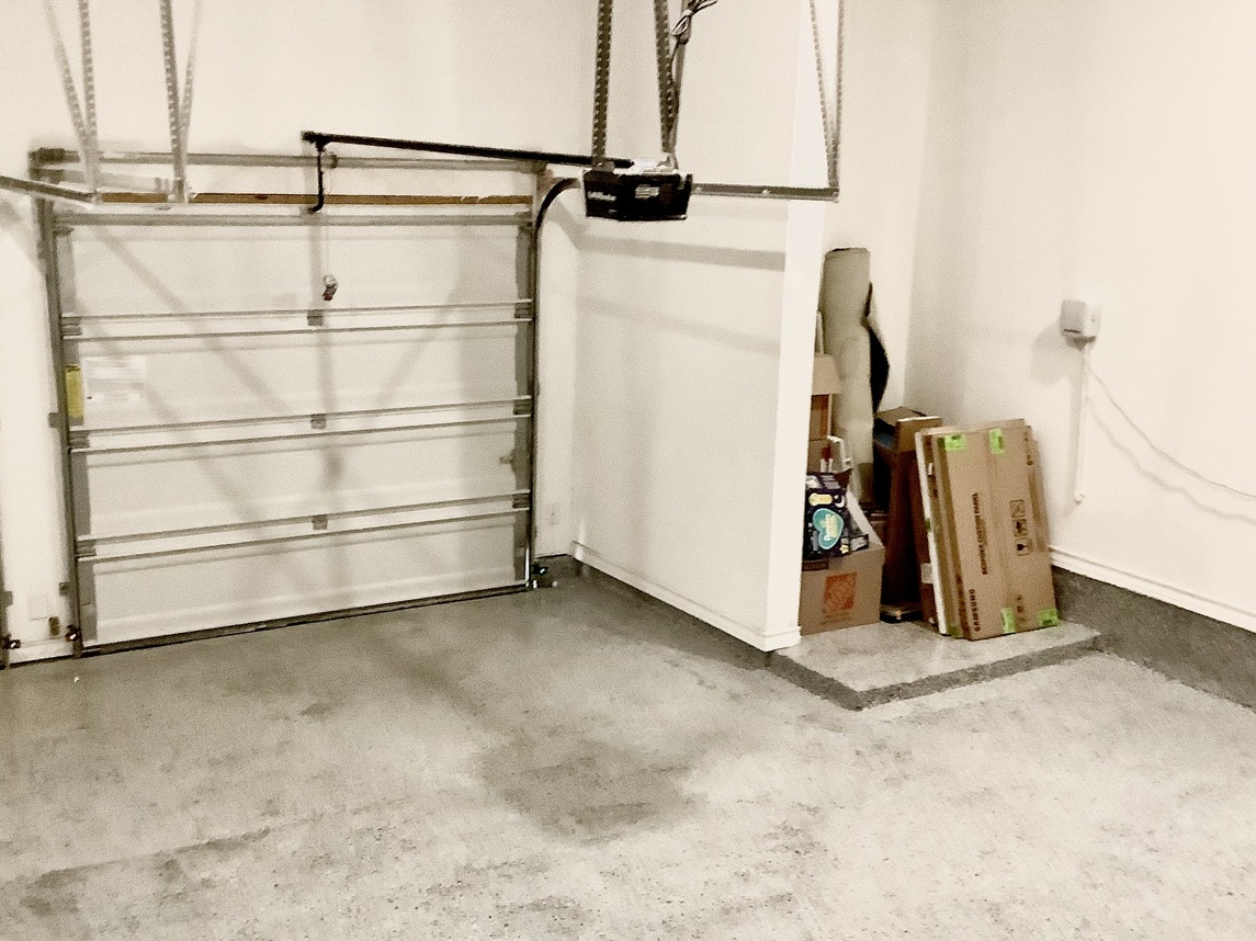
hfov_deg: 47.8
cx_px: 551
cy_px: 508
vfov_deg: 36.8
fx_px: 1415
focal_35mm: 39
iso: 500
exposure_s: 1/30
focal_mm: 3.3
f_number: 2.4
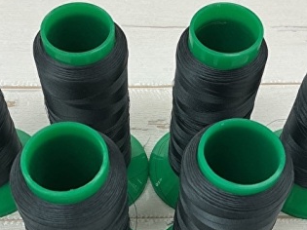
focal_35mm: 59
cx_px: 147
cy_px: 146
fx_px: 523
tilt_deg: -56.5
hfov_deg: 32.7
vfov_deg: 24.7
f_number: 1.8
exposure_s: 1/60
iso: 50
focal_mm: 3
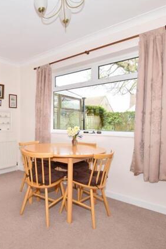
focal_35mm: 23
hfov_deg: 50.4
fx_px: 159
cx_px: 24
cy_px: 124
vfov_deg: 76.1
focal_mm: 10
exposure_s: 1/200
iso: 400
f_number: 8
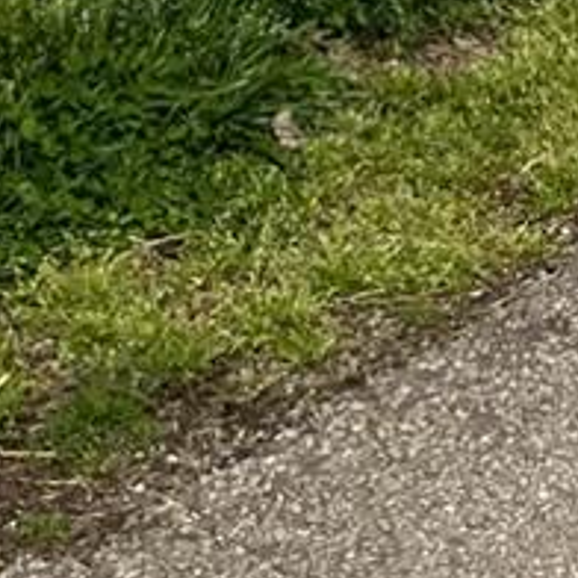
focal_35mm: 176
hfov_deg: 9.9
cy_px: -1413
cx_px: -16
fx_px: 3325
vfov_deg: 7.9
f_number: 1.5
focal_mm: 5.7
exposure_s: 1/14286
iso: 50
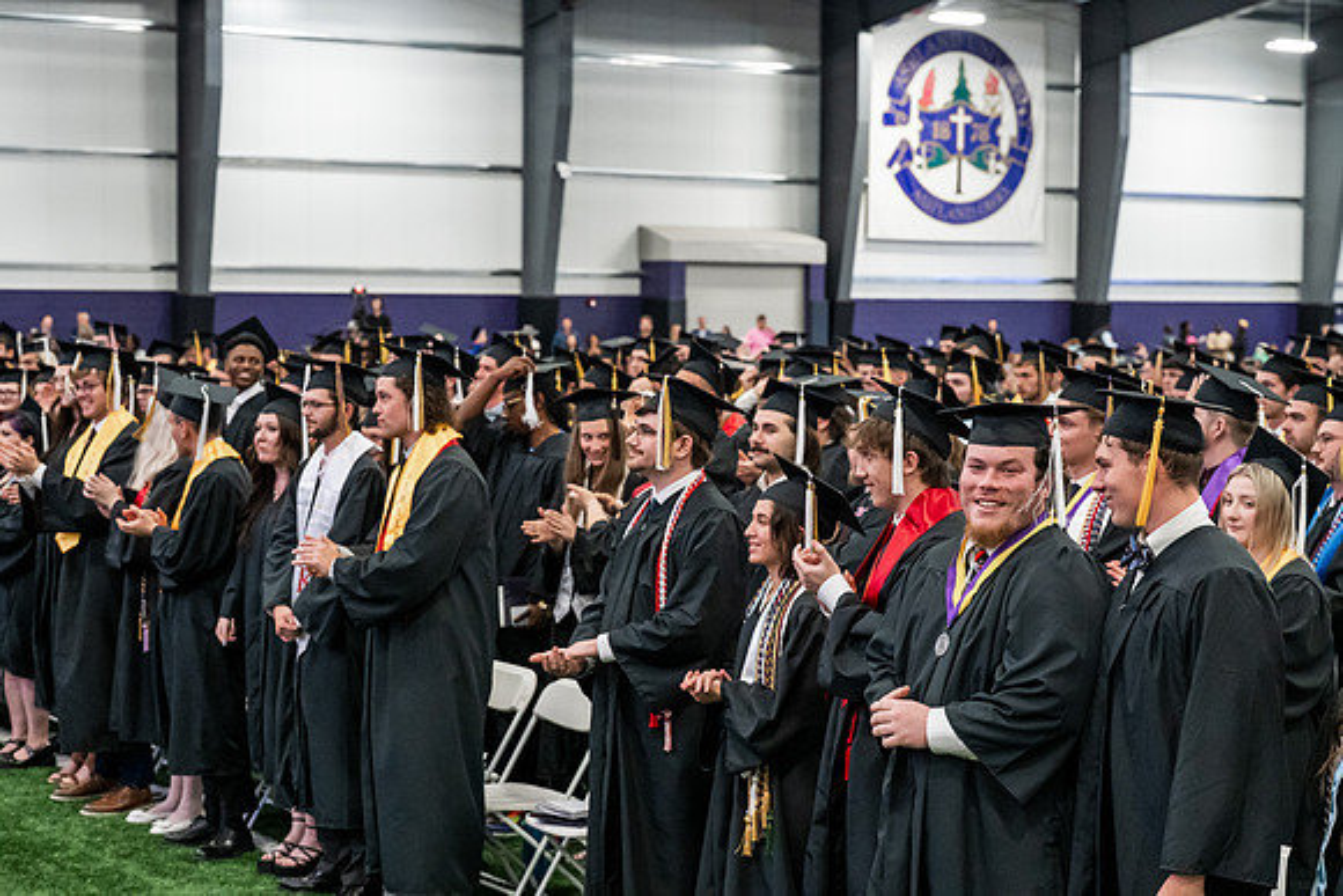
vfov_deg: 19.5
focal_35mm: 70
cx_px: 672
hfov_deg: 28.8
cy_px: 448
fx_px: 2612
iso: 6400
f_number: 5
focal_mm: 70
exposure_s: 1/250
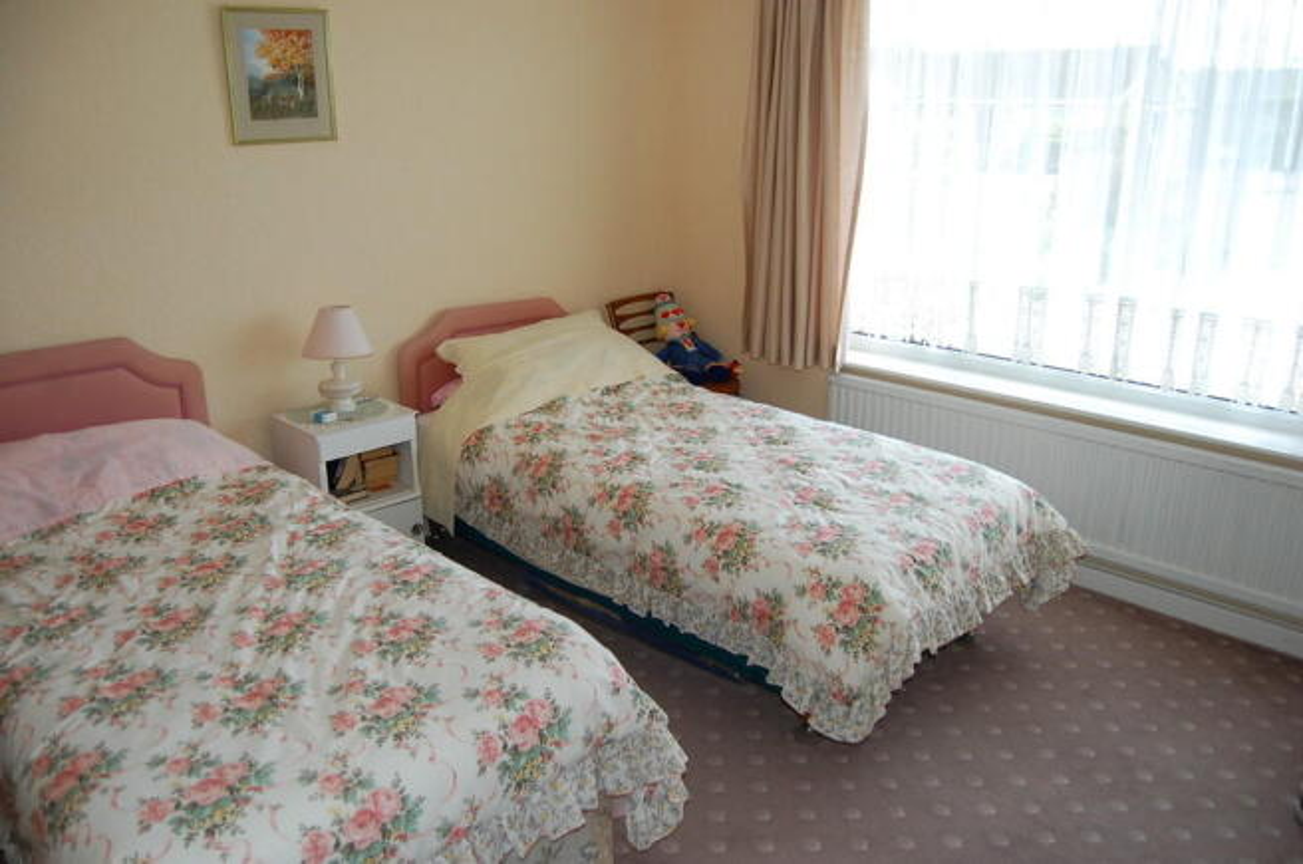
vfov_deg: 47.8
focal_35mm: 27
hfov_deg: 67.5
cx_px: 652
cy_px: 432
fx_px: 976
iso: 400
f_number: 3.5
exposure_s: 1/125
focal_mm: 18
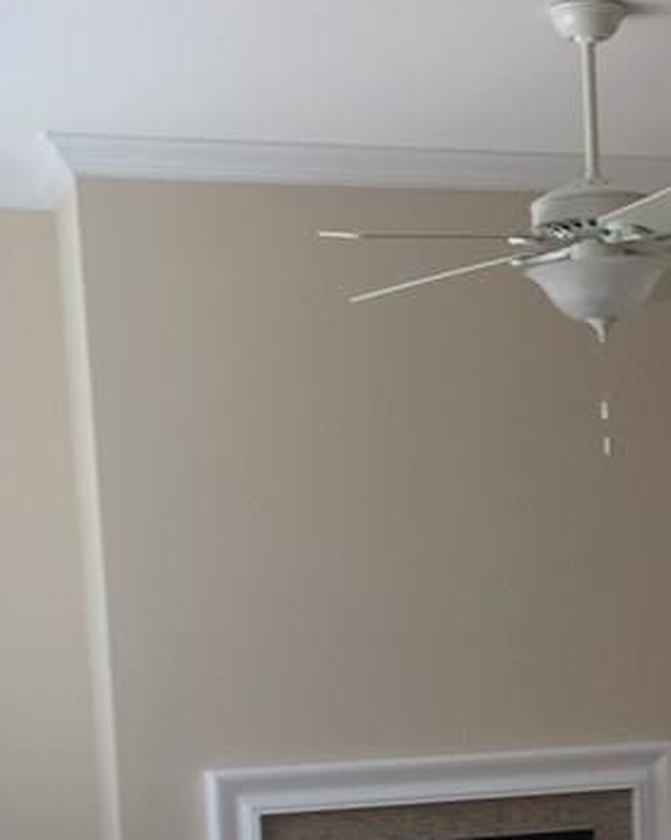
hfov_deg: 18.1
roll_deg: +2.0
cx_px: 628
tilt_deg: -5.9
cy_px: 862
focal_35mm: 83
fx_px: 2061
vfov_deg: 22.1
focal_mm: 4.15
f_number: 2.2
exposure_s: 1/60
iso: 32
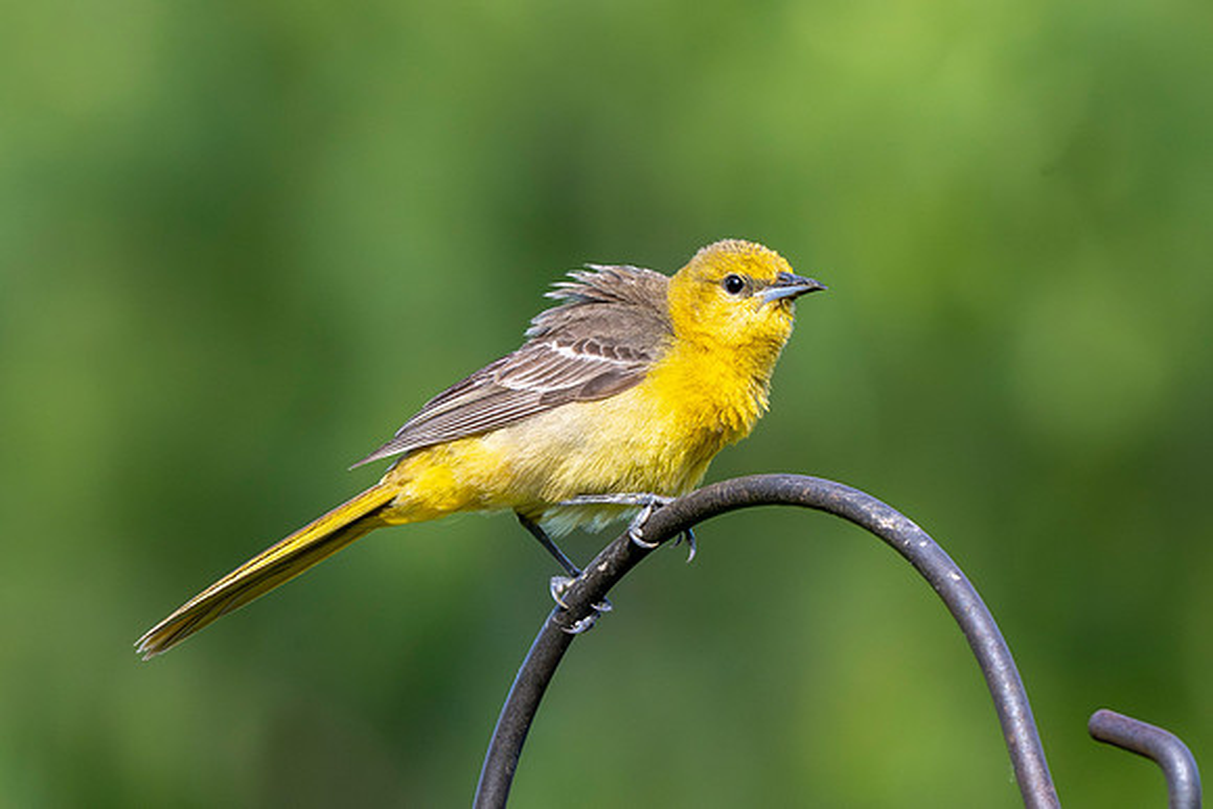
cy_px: 476
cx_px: 542
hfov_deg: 2.2
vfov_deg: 1.4
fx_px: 32160
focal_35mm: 954
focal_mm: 500
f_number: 11
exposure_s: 1/2000
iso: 5600
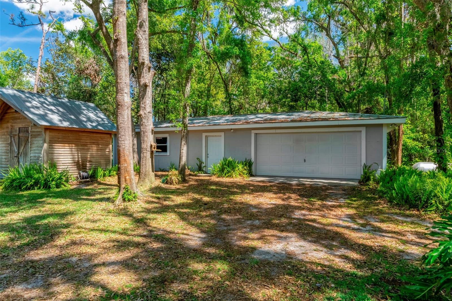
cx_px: 226
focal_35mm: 21
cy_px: 150
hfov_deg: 81.2
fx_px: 264
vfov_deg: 59.5
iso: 800
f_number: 8
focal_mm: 14
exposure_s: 1/1000
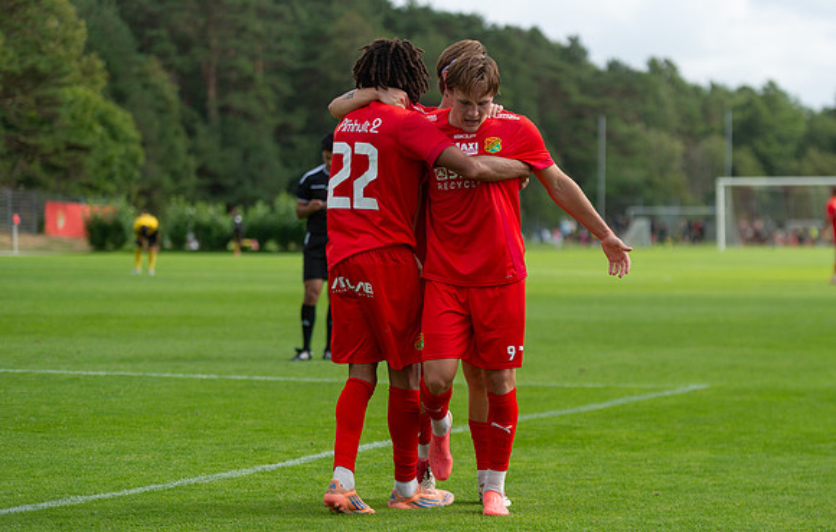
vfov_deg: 9.8
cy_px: 266
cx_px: 486
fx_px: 3097
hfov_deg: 15.4
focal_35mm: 135
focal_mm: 112
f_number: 3.2
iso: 125
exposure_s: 1/1600
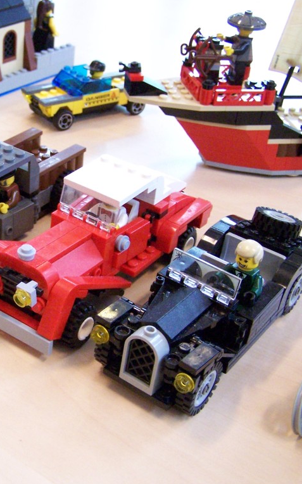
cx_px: 53
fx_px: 712
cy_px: 243
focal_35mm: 54
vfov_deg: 37.5
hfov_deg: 23.5
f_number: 2.8
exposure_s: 1/60
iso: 400
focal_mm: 6.3
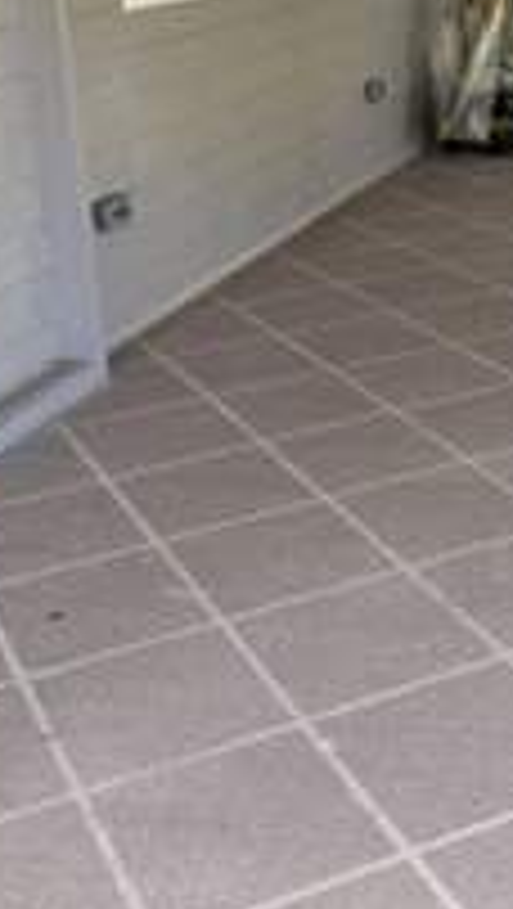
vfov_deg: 32.7
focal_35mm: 62
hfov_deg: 19.0
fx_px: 1496
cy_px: 155
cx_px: 508
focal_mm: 6.76
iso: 64
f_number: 1.78
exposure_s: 1/170
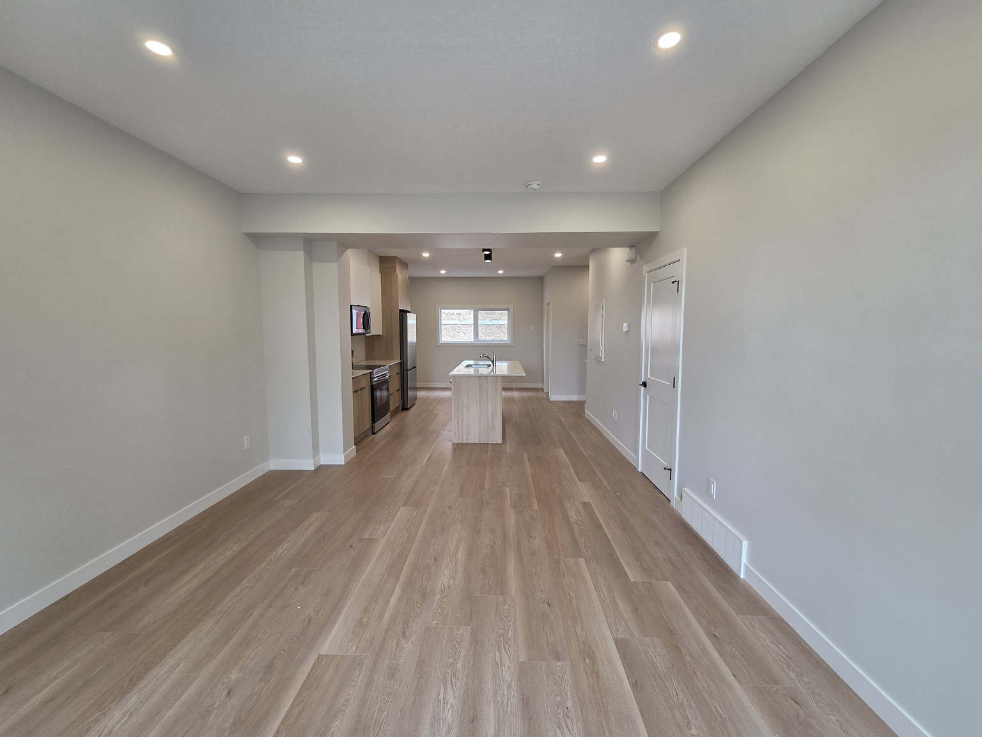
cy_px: 368
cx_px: 491
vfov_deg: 89.9
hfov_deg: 106.2
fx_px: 369
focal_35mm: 13
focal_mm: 2.2
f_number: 2.2
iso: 160
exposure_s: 1/120
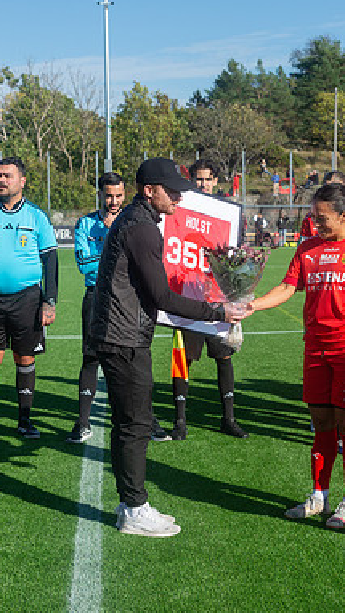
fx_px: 1138
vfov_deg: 30.1
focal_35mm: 70
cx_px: 172
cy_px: 306
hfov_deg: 17.2
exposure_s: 1/1600
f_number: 4
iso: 200
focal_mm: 44
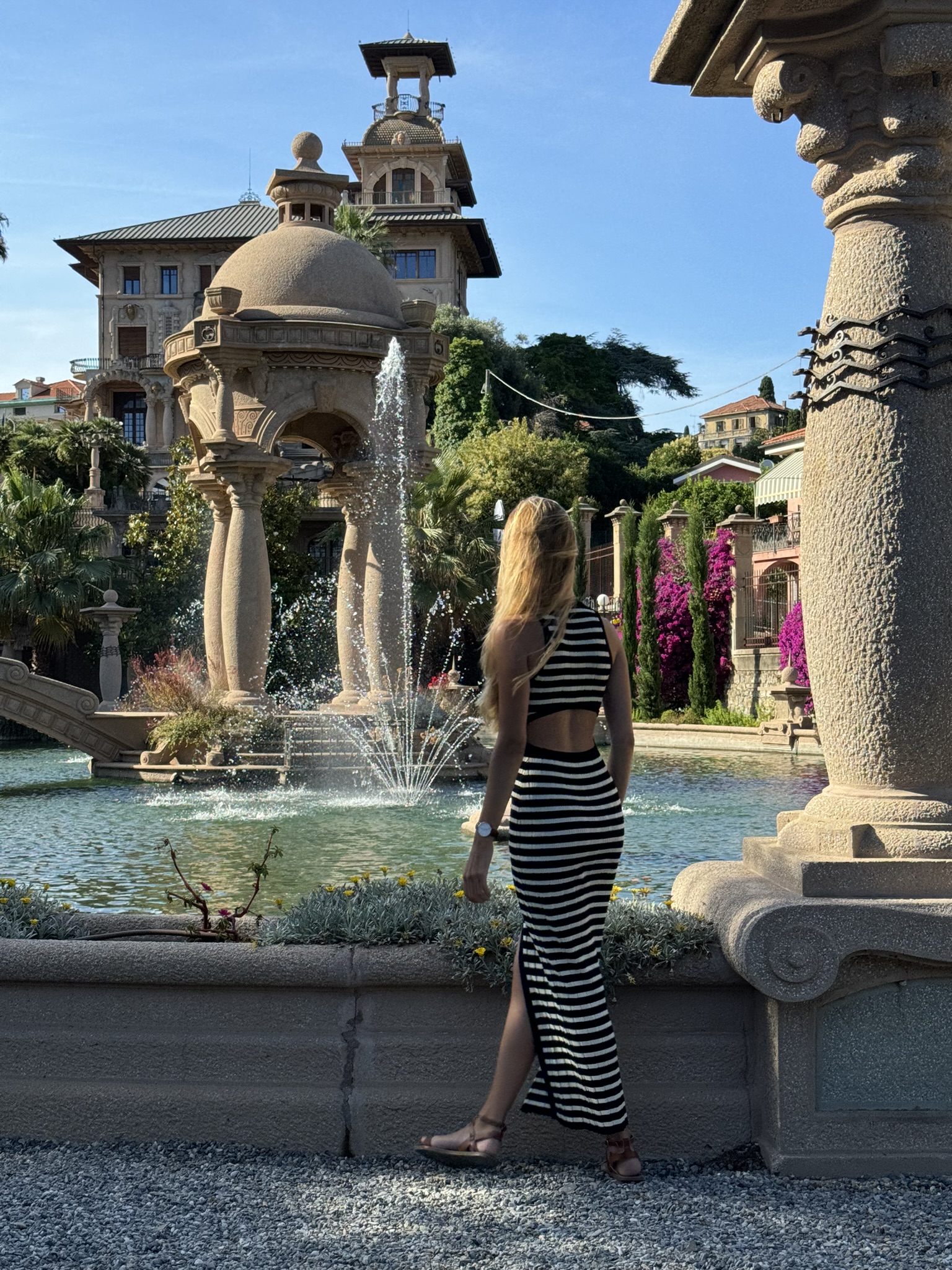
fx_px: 1760
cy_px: 635
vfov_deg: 39.7
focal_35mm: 48
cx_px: 476
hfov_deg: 30.3
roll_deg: -0.1
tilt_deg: +1.9
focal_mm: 6.76
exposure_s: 1/2045
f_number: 1.78
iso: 64
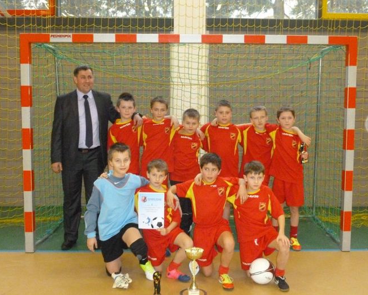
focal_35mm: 41
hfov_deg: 44.8
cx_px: 196
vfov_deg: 36.5
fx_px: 447
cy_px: 147
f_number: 3.7
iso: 1000
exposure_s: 1/60
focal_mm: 6.9
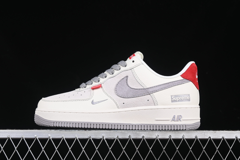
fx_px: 500
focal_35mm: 75
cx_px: 120
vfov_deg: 18.2
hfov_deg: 27.0
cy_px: 80
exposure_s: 1/80
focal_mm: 50
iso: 160
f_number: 8
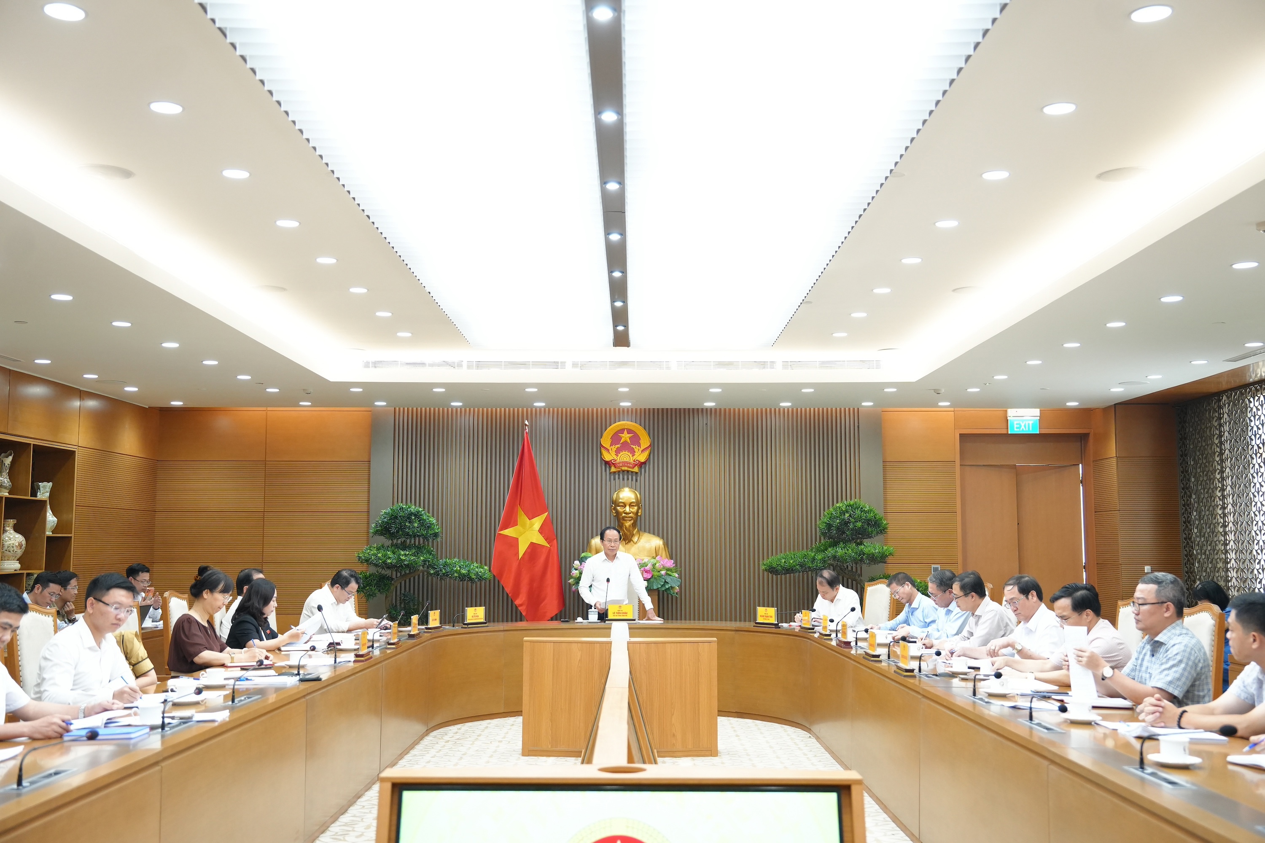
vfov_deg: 34.2
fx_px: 1370
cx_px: 632
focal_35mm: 39
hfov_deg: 49.6
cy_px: 422
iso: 2000
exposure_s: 1/250
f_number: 2.8
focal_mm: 39
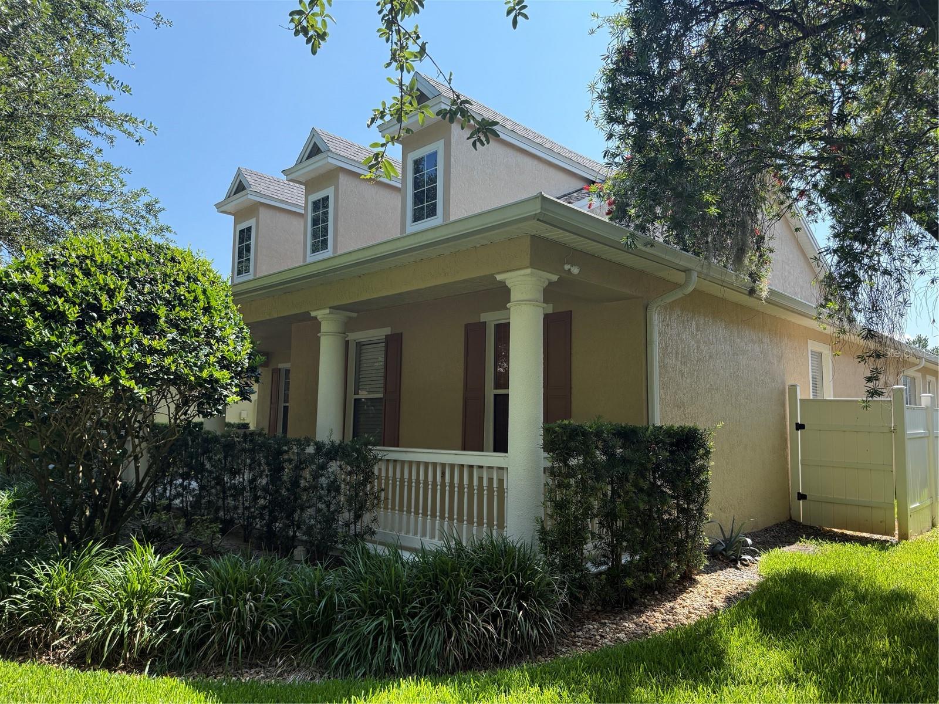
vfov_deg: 56.8
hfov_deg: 71.6
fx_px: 651
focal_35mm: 24
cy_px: 352
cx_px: 470
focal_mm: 6.76
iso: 100
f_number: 1.78
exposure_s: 1/1689
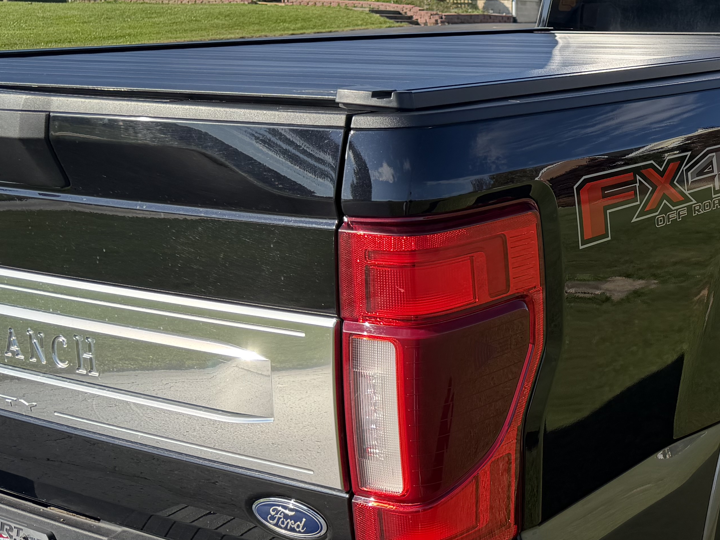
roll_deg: -1.0
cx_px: 744
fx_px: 1123
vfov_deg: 26.8
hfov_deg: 32.3
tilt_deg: -5.2
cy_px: 166
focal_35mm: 54
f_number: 1.78
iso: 80
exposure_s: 1/2525
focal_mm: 6.76
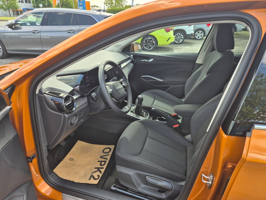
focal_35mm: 23
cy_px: 100
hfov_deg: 73.9
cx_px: 133
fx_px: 177
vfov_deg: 58.9
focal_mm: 5.4
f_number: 1.8
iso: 25
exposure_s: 1/207
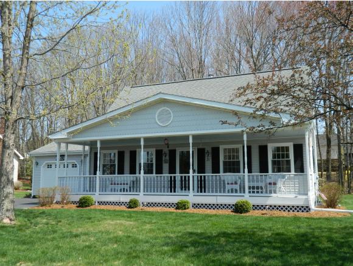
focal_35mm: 35
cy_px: 133
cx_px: 176
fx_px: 357
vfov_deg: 40.8
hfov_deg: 52.6
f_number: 3.3
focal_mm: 6.2
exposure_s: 1/500
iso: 80
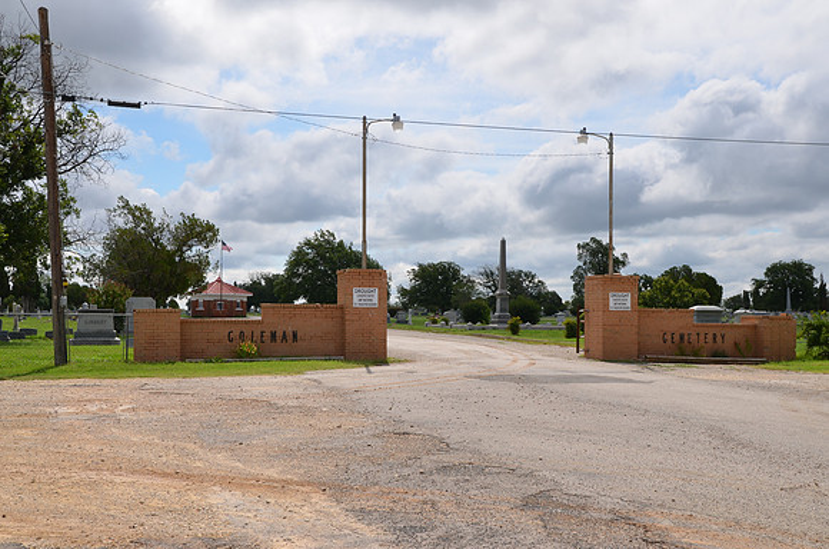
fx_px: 896
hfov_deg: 49.6
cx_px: 414
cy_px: 274
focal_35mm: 39
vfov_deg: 34.1
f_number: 10
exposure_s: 1/250
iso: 100
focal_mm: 26
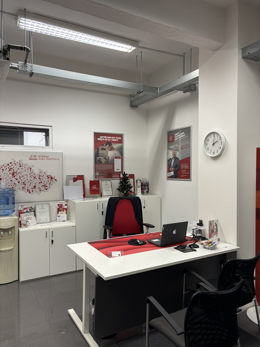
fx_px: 260
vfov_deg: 67.3
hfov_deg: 53.1
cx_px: 130
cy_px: 174
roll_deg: +1.3
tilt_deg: -0.4
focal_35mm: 26
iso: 100
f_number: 1.6
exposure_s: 1/100
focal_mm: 5.96
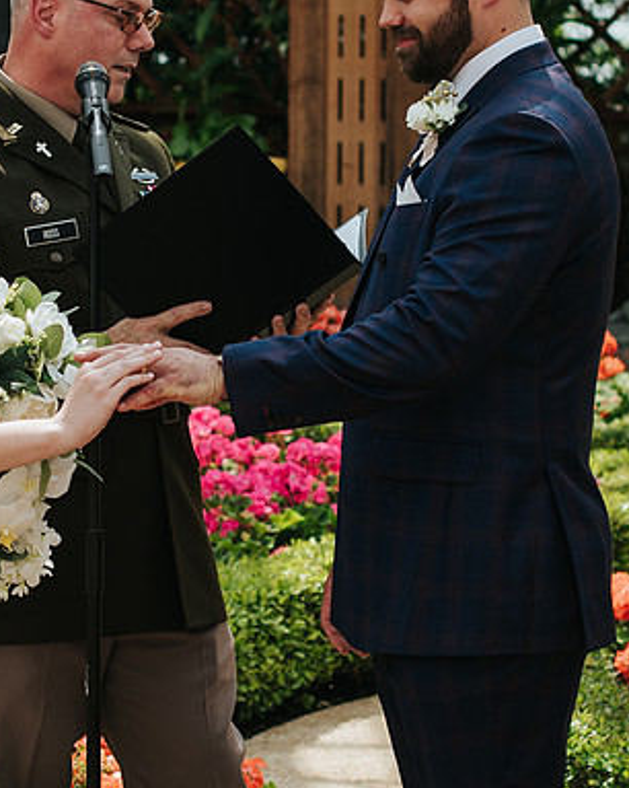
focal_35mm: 184
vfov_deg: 10.5
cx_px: 165
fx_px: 4285
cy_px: 360
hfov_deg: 8.4
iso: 140
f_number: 3.5
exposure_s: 1/1000
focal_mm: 50
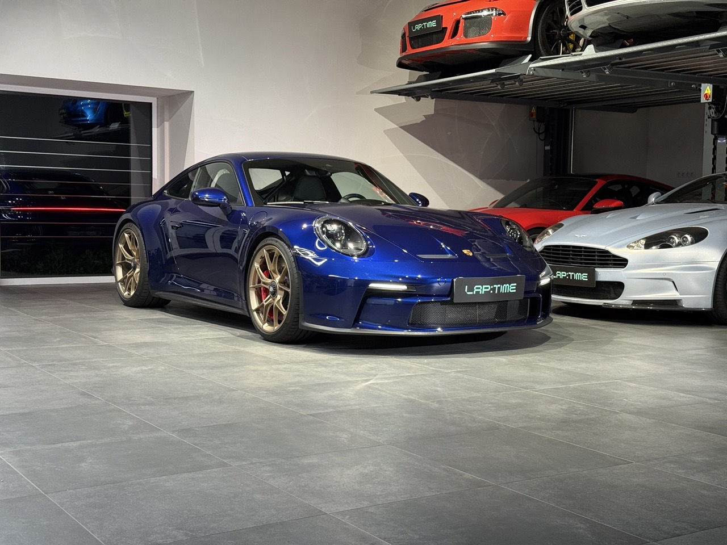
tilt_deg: -3.7
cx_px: 364
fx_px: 1008
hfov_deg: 39.7
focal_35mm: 48
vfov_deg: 30.3
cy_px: 272
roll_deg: -1.2
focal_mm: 6.76
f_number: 1.78
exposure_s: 1/60
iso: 200
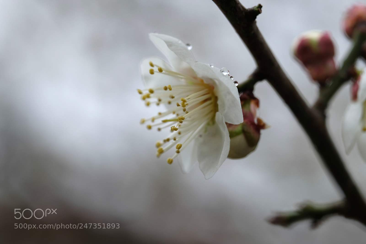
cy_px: 122
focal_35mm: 135
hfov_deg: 15.2
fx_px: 1372
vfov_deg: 10.2
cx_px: 183
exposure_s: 1/200
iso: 200
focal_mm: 90
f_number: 5.6
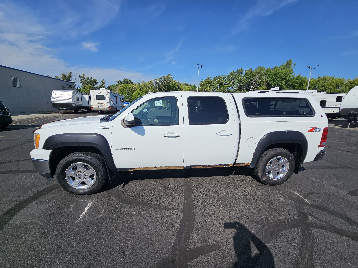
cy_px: 134
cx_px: 179
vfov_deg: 89.9
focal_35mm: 13
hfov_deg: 106.2
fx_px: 134
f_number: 2.2
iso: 50
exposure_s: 1/4349
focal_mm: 2.2
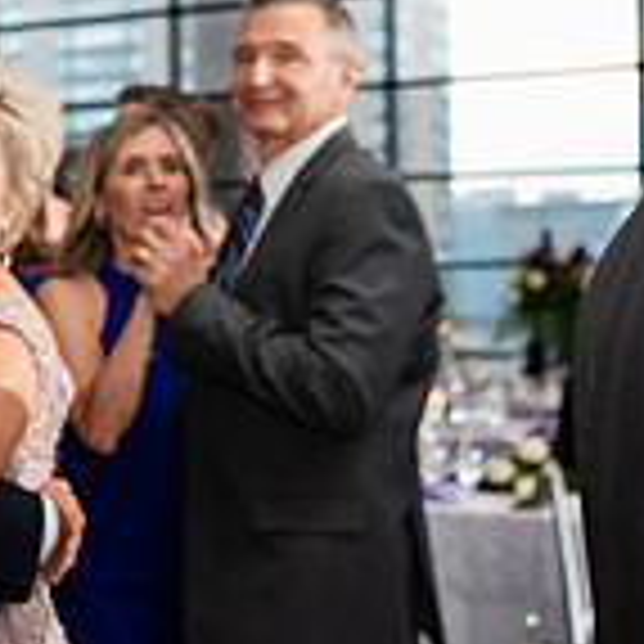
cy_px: 252
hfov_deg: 16.0
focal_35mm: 98
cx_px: -365
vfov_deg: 17.7
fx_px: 2063
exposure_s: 1/200
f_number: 3.2
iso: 2000
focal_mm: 28
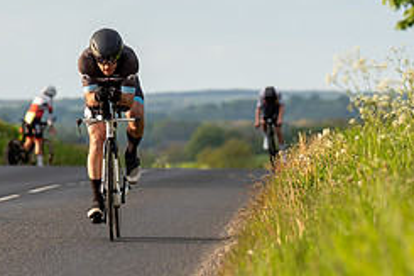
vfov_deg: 2.8
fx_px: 5585
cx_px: 100
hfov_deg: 4.2
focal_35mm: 486
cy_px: 109
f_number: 4
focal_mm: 150
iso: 200
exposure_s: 1/1000
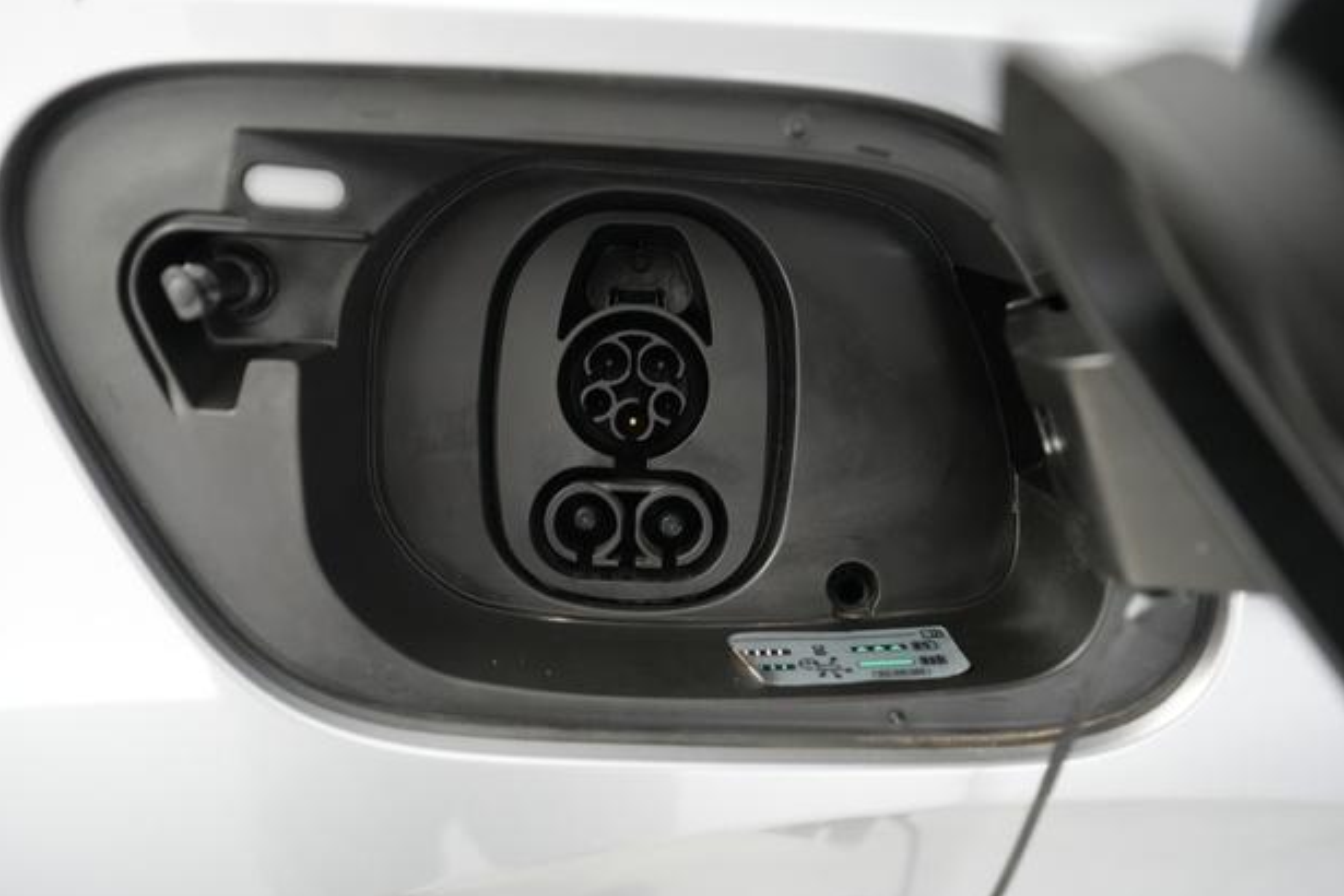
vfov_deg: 49.6
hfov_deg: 69.4
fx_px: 971
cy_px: 444
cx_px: 653
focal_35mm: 26
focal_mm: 25
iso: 5000
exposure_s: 1/60
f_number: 2.8
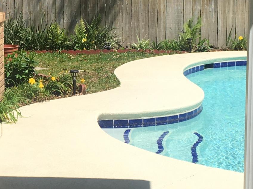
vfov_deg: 14.3
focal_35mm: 103
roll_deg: +2.2
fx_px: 752
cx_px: -26
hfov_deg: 18.4
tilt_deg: -8.4
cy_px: 68
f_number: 2.2
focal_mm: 4.15
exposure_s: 1/2331
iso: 25
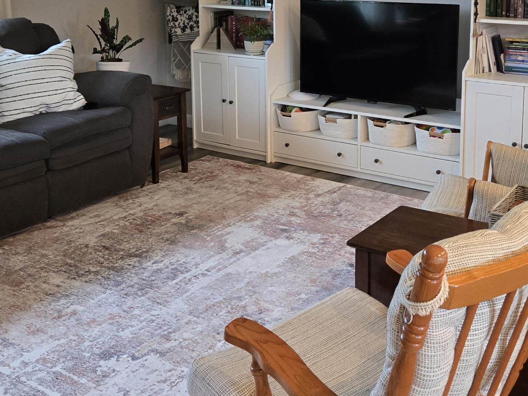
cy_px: 63
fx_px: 732
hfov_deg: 39.6
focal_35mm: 48
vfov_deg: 29.4
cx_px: 288
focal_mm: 5.4
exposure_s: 1/120
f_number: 1.8
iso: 400
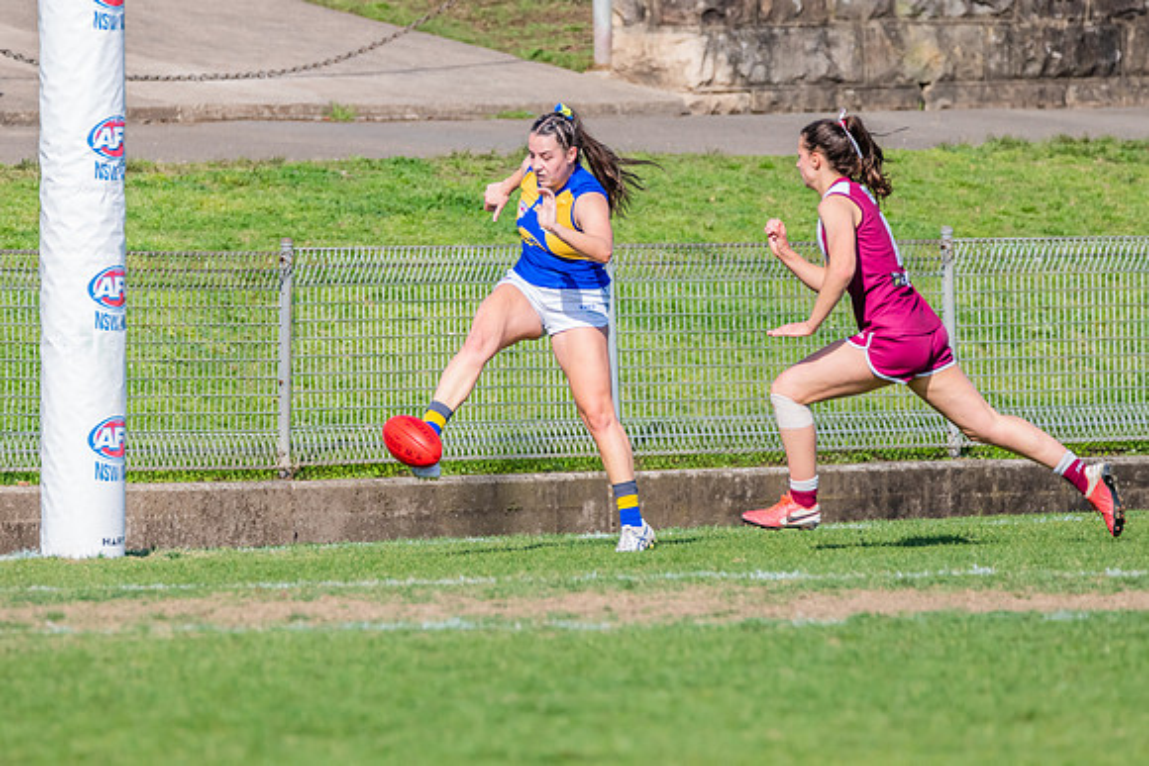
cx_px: 440
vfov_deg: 2.3
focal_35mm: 586
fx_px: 18698
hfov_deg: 3.5
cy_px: 390
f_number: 9
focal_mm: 460
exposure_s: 1/1600
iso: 800
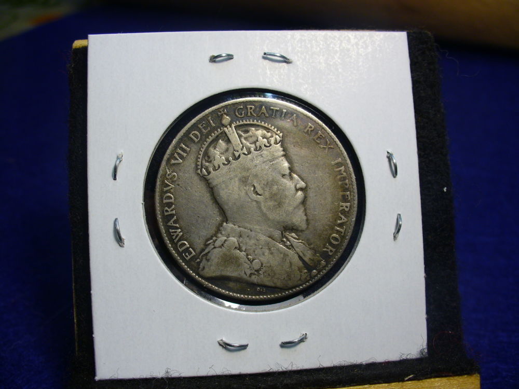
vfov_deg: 38.7
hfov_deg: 50.1
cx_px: 260
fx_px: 555
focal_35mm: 37
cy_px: 194
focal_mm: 6.1
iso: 80
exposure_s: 1/60
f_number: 2.8
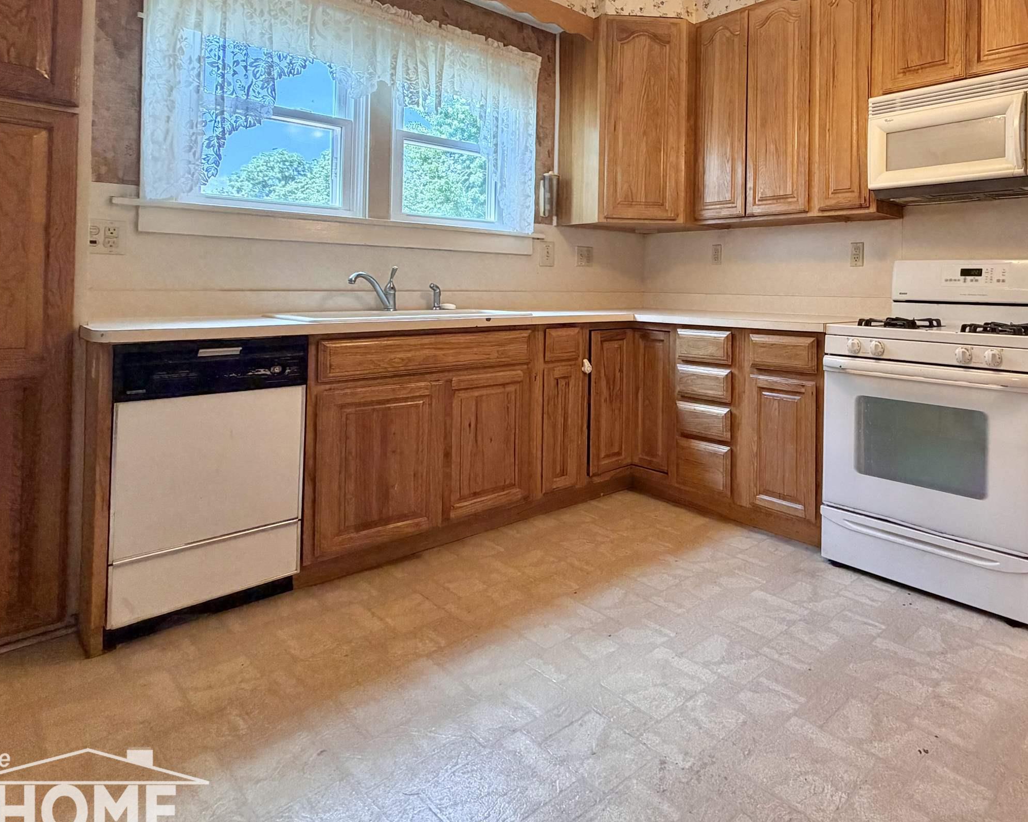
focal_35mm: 21
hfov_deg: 73.1
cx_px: 750
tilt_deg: +0.6
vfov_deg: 64.0
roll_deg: +0.2
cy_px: 280
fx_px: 639
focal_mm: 2.22
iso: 200
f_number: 2.2
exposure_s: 1/60
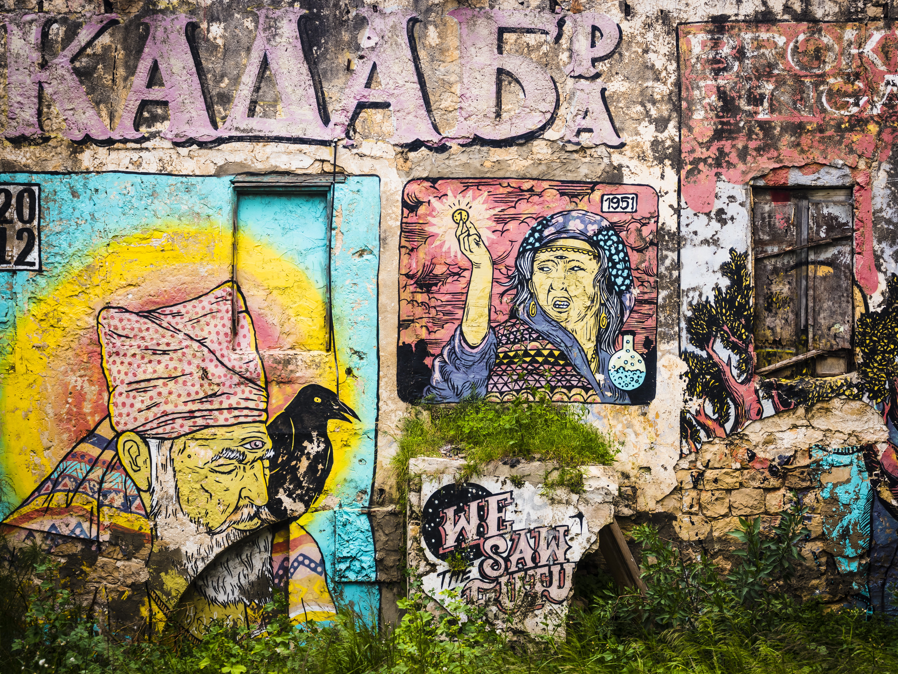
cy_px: 337
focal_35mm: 74
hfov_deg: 26.3
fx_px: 1920
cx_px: 471
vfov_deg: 19.9
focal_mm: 45
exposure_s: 1/90
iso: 200
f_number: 5.6
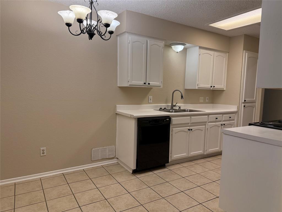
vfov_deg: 56.8
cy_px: 106
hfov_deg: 71.6
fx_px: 196
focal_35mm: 24
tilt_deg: -4.6
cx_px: 141
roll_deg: -1.4
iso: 200
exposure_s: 1/230
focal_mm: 6.76
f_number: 1.78
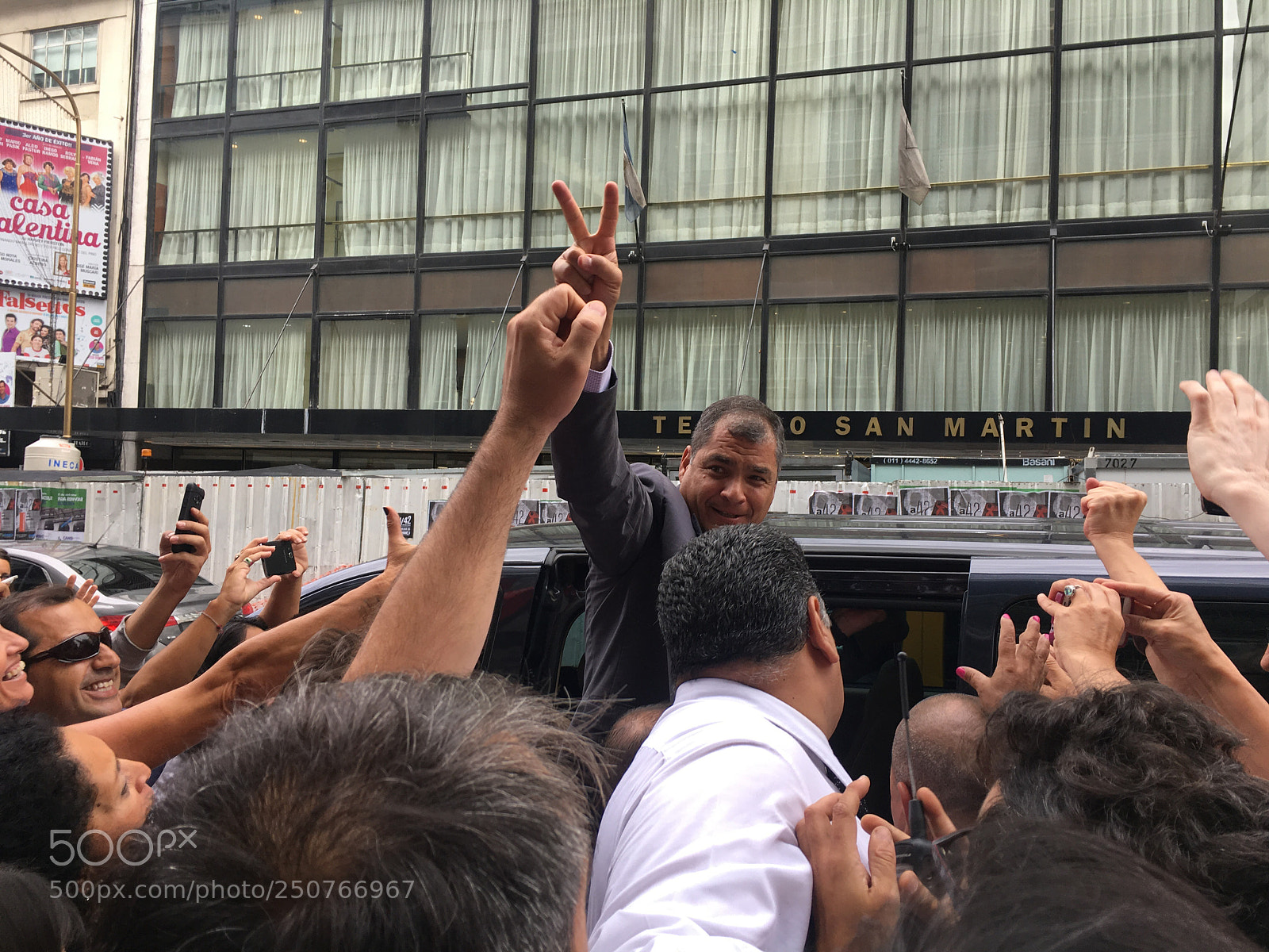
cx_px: 634
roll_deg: -4.0
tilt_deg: +6.3
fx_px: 1063
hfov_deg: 61.7
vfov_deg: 48.2
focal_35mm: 29
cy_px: 476
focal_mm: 4.15
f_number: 2.2
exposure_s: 1/296
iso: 25
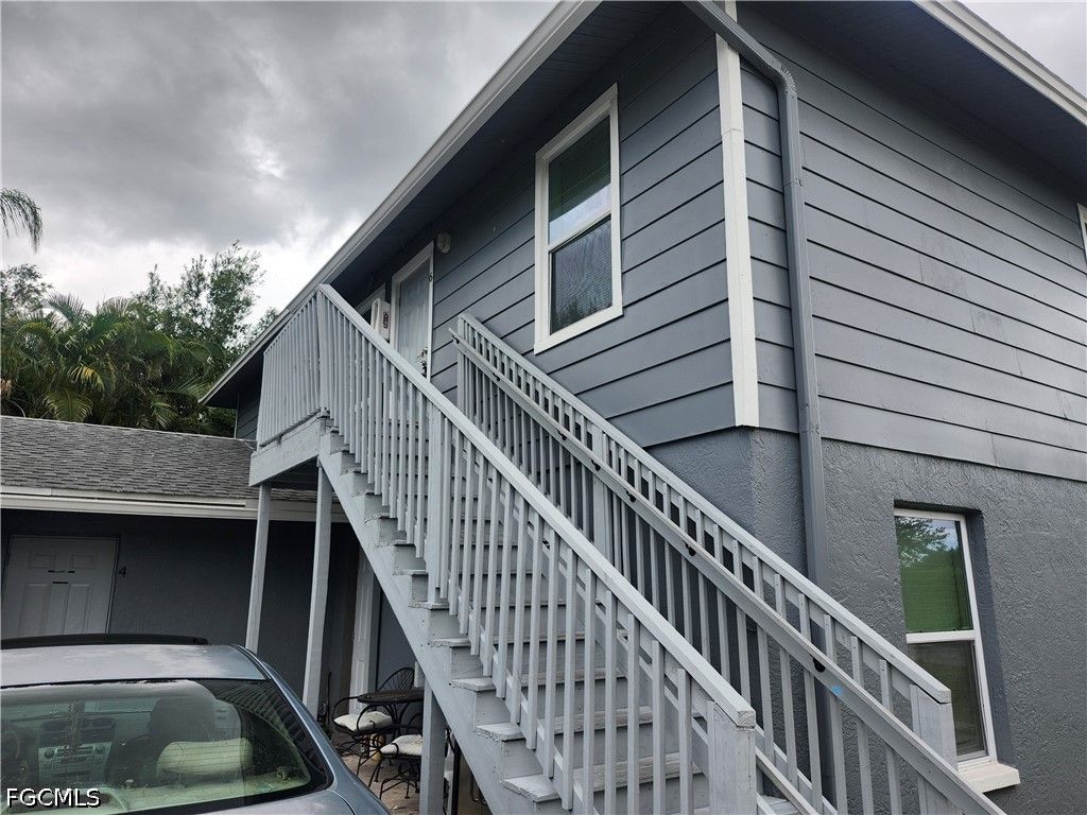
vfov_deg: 58.9
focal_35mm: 23
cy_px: 408
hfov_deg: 73.9
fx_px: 722
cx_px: 544
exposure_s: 1/603
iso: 25
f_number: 1.8
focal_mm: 5.54
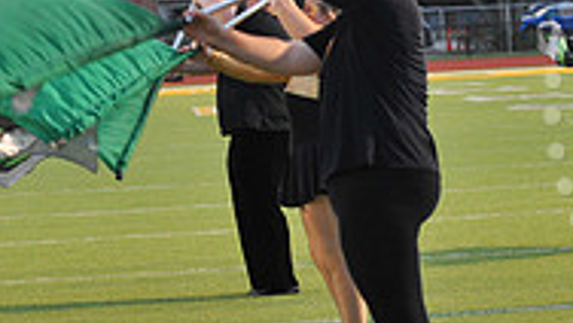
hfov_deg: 8.2
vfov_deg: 4.7
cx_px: 835
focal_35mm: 258
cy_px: 98
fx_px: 3922
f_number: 5
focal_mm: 80
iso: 1600
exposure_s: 1/200
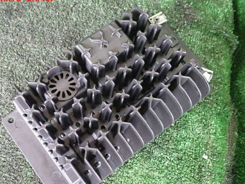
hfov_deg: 52.5
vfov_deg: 40.7
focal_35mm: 35
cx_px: 109
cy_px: 100
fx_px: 248
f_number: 2.3
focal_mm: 5.4
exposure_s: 1/30
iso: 800
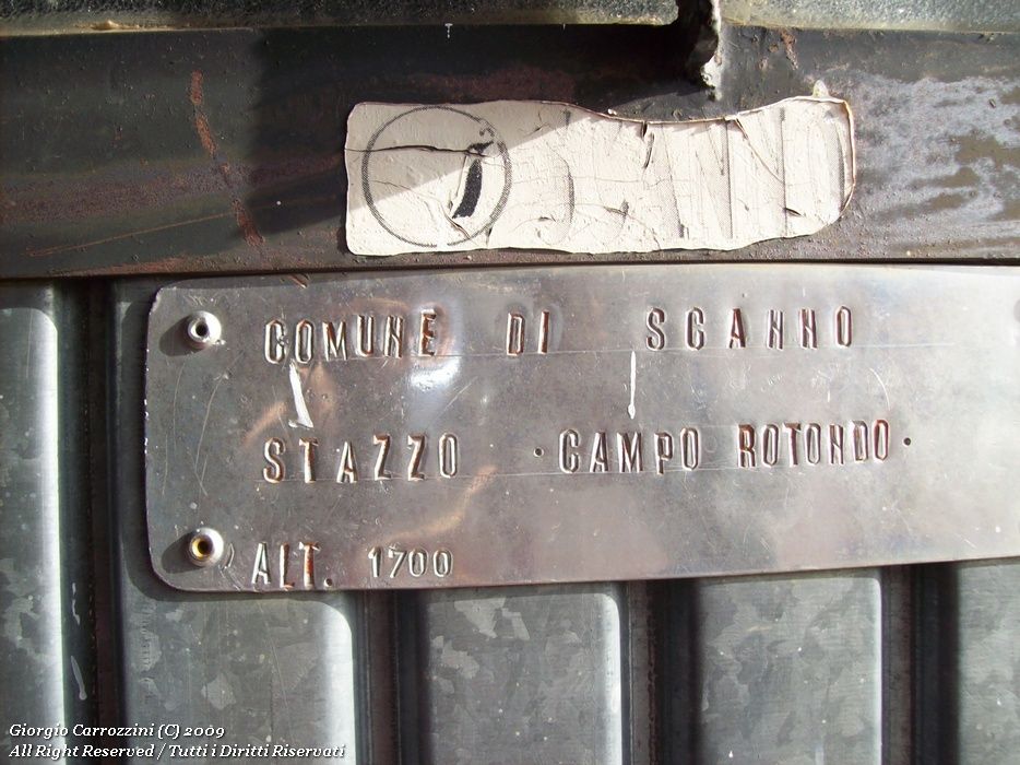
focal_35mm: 36
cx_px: 510
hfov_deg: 51.4
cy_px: 382
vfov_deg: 39.6
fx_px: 1061
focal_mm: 6
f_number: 2.7
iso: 80
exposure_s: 1/215
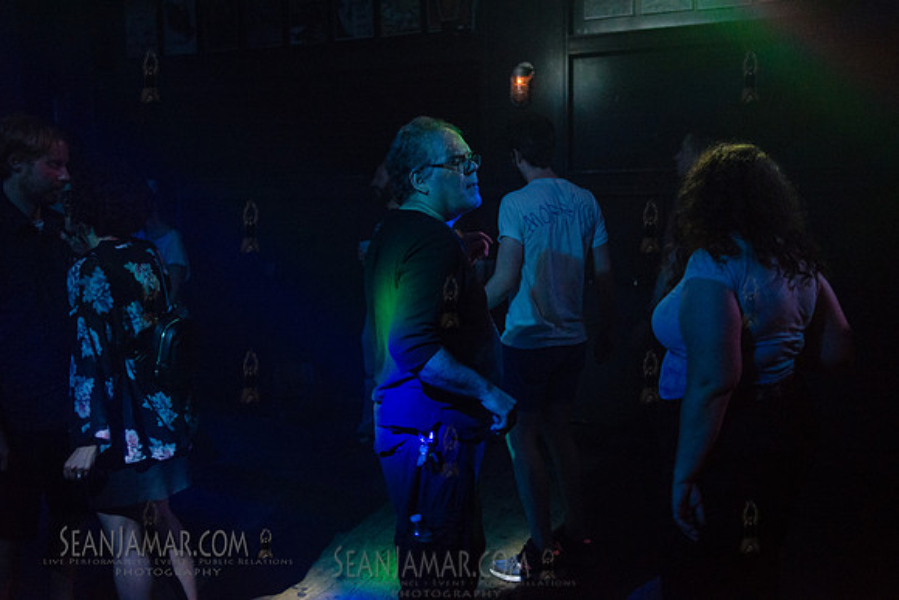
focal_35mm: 35
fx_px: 874
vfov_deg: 37.9
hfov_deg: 54.4
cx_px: 450
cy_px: 300
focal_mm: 35
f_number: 2.2
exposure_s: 1/125
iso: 5000
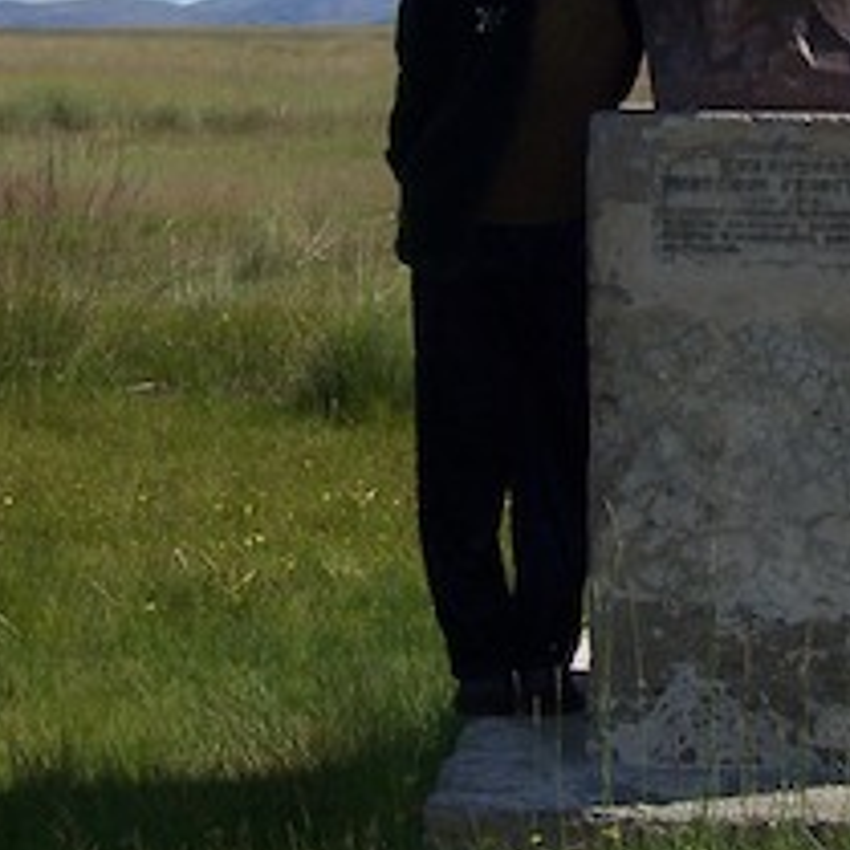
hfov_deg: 18.7
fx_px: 2556
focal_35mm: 92
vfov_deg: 18.3
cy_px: -41
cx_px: 687
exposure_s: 1/750
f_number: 5.6
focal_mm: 5.6
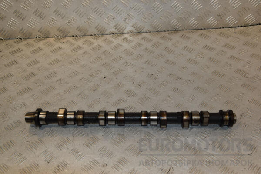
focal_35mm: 42
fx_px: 304
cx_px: 130
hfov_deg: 46.4
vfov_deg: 31.9
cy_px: 87
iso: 800
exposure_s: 1/200
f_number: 9
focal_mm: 28
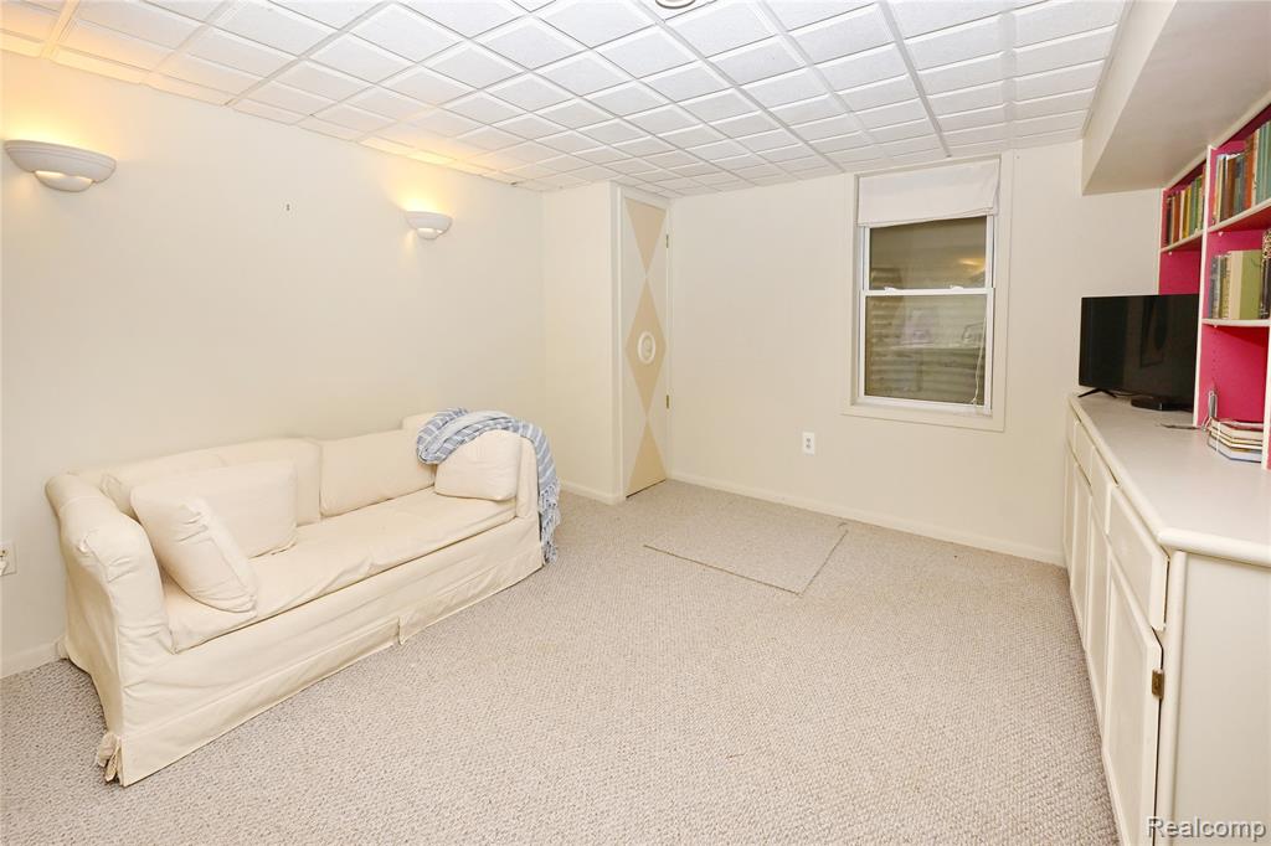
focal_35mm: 14
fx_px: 494
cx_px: 636
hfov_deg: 104.3
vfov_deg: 81.2
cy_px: 423
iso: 800
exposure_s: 1/60
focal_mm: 14
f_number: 10
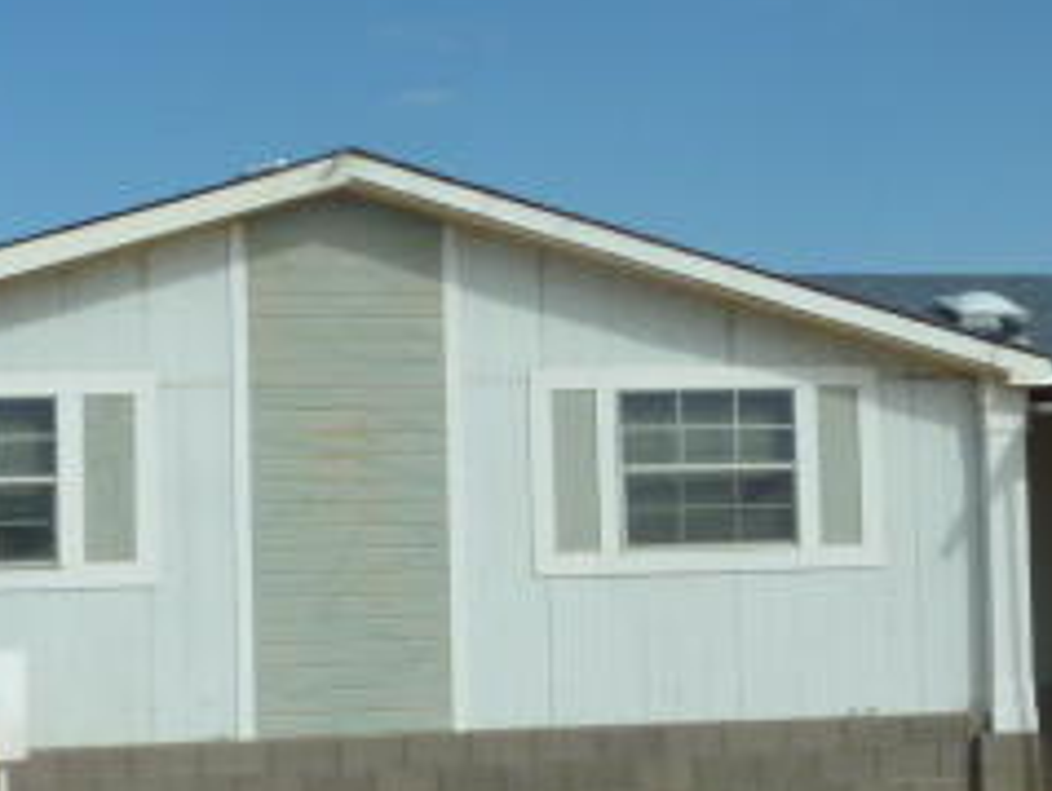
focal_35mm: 102
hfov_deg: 19.1
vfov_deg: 14.5
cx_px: 791
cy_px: 389
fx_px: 3103
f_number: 5.6
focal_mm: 4.1
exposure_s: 1/640
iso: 80
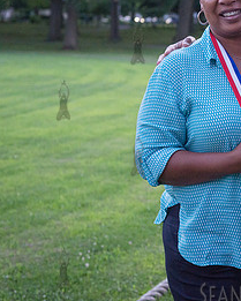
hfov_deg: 14.9
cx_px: 286
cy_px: 100
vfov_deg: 19.1
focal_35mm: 100
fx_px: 891
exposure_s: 1/500
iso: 1600
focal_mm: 48
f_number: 4
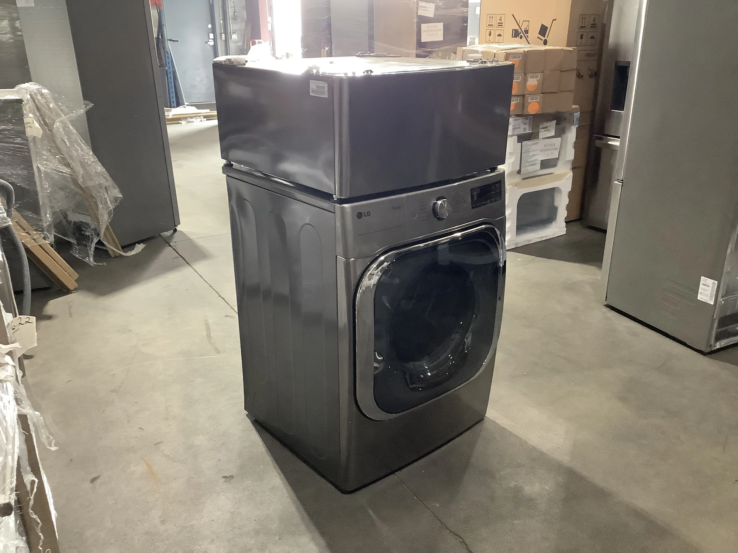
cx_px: 369
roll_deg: +0.3
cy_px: 276
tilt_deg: -20.7
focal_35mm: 31
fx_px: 661
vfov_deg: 45.4
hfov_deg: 58.4
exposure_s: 1/40
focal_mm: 3.3
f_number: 2.4
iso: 320
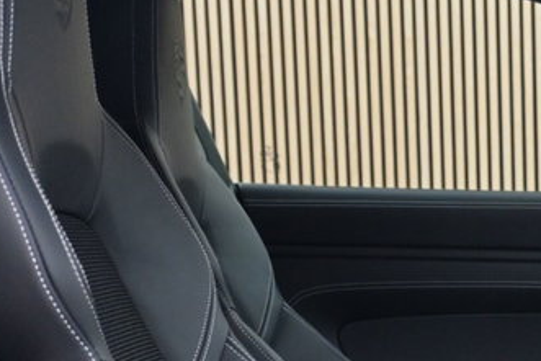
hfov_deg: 19.6
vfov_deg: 13.5
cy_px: 475
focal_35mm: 98
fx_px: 1467
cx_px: 655
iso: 1000
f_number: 4
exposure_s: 1/30
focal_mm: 21
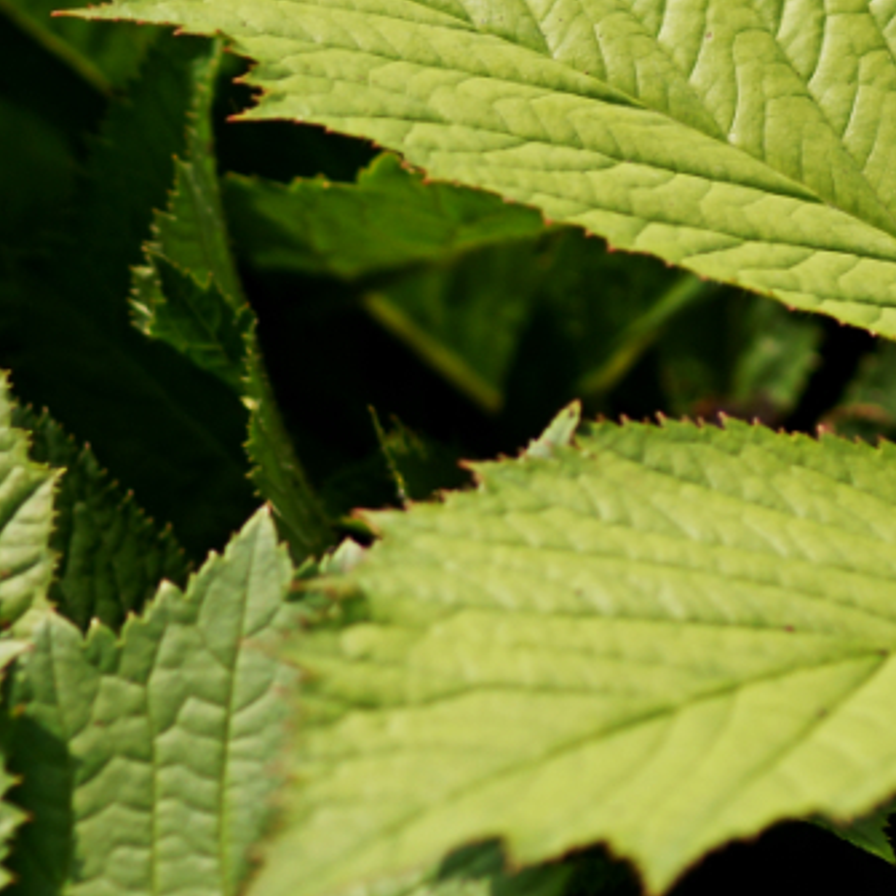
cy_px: 155
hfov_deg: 3.8
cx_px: 1439
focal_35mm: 456
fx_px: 13354
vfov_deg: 3.8
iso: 100
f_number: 3.2
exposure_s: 1/640
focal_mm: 100
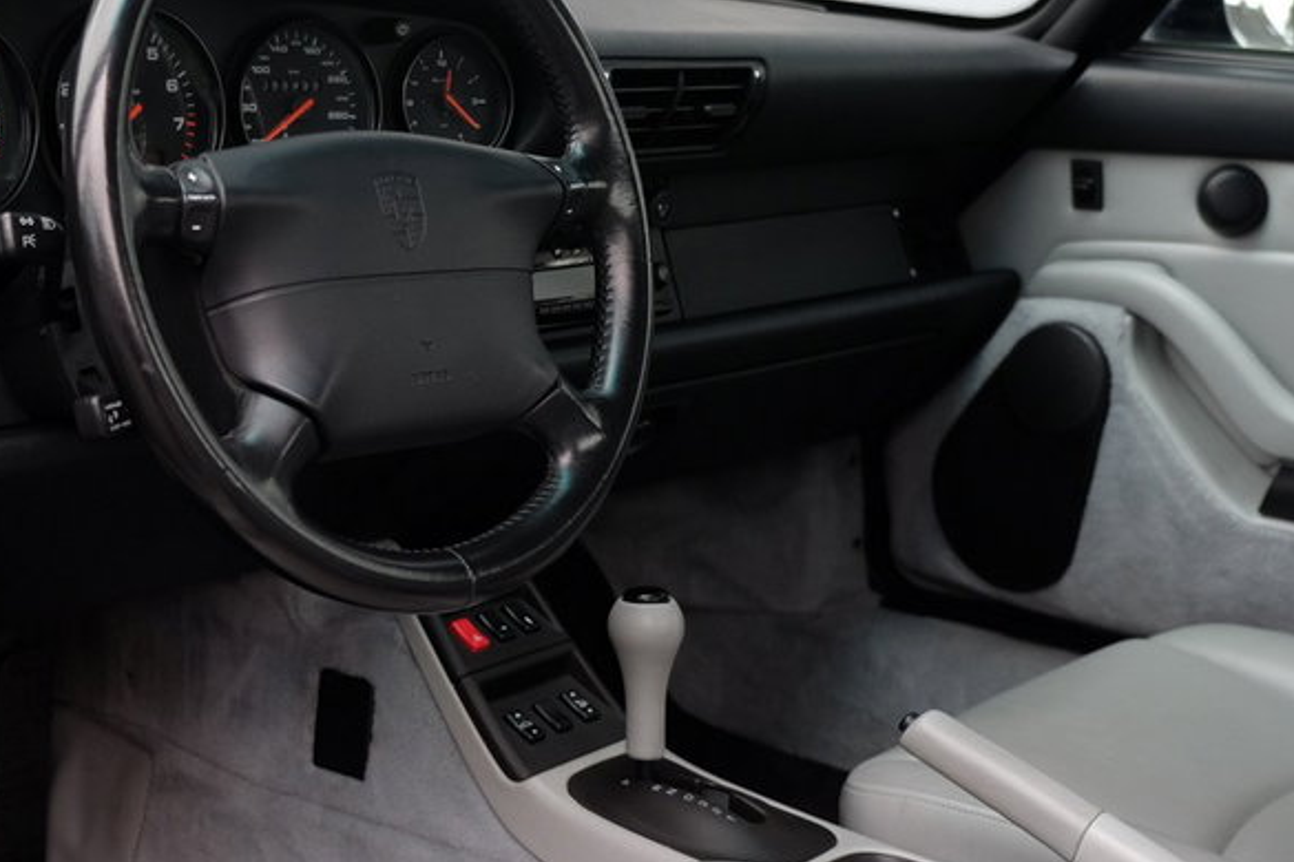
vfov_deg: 21.5
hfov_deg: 31.8
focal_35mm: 63
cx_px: 535
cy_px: 313
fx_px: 2264
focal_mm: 24.3
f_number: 3.2
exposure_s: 1/60
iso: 400
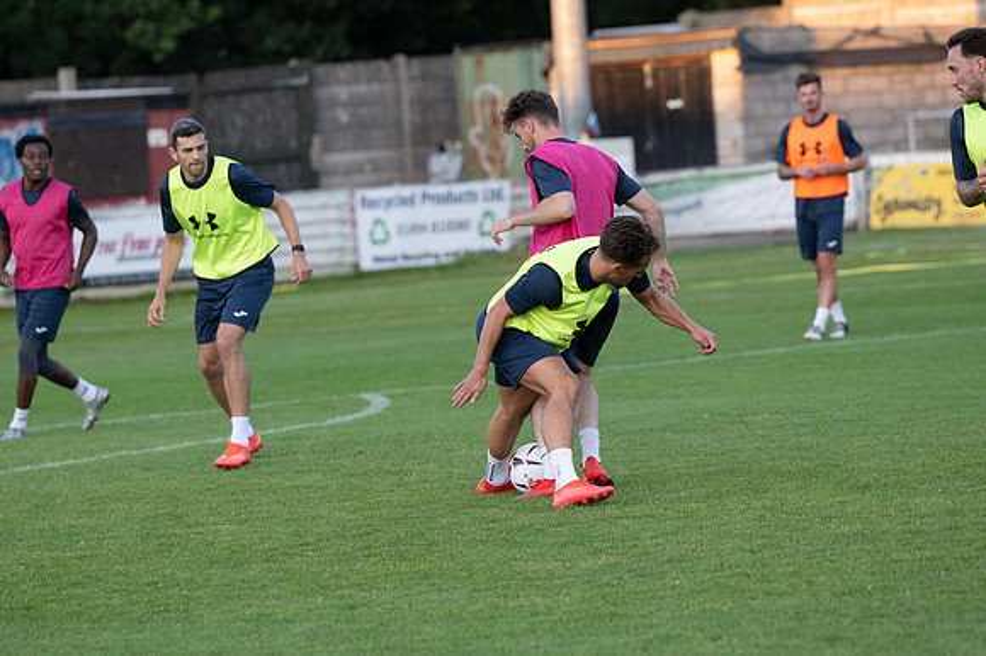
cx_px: 493
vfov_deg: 6.5
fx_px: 5748
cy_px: 328
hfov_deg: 9.8
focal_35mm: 210
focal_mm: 140
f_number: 3.2
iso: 1000
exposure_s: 1/800
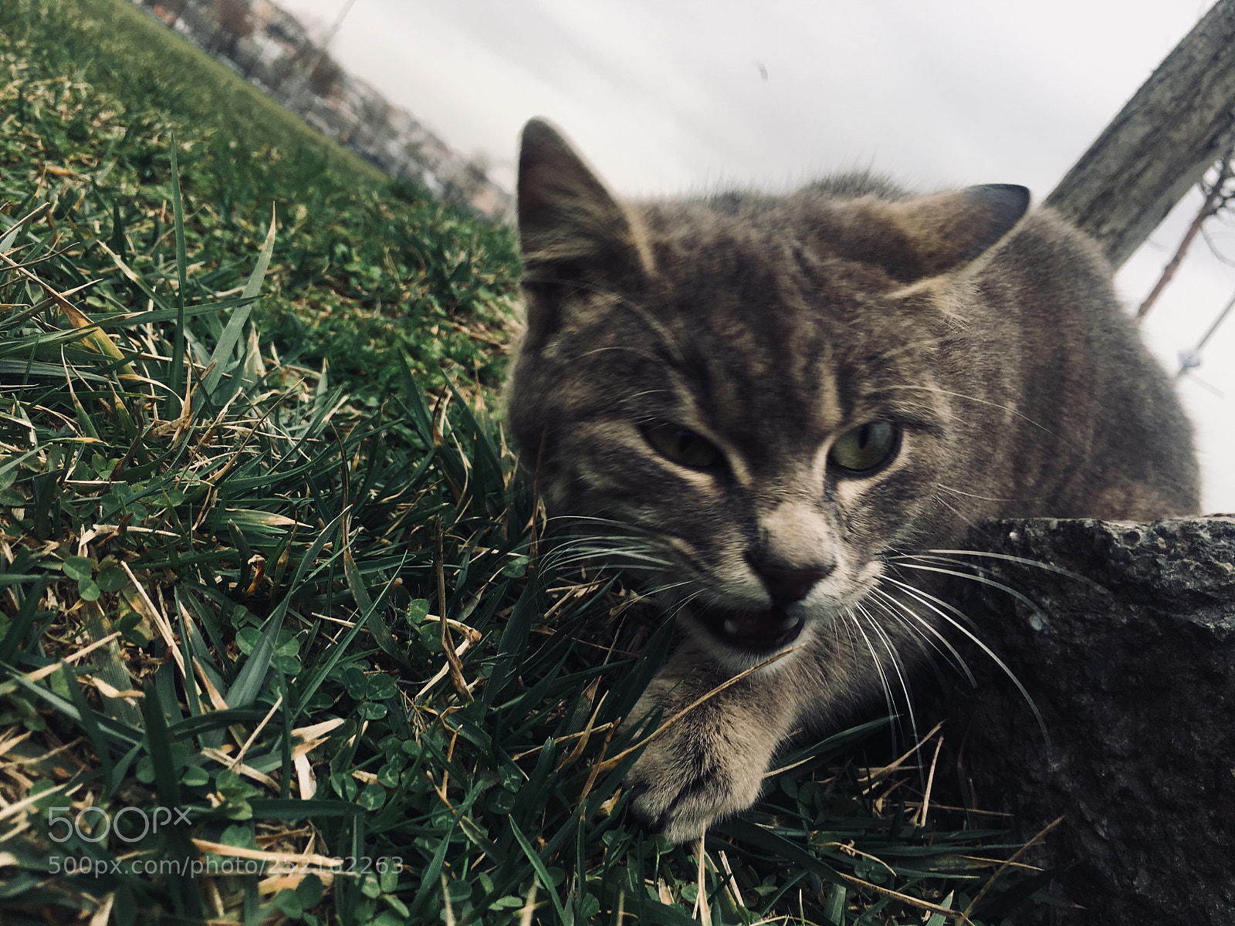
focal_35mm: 29
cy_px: 463
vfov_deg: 48.2
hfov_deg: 61.7
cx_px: 618
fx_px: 1035
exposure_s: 1/159
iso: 25
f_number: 2.2
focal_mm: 4.15
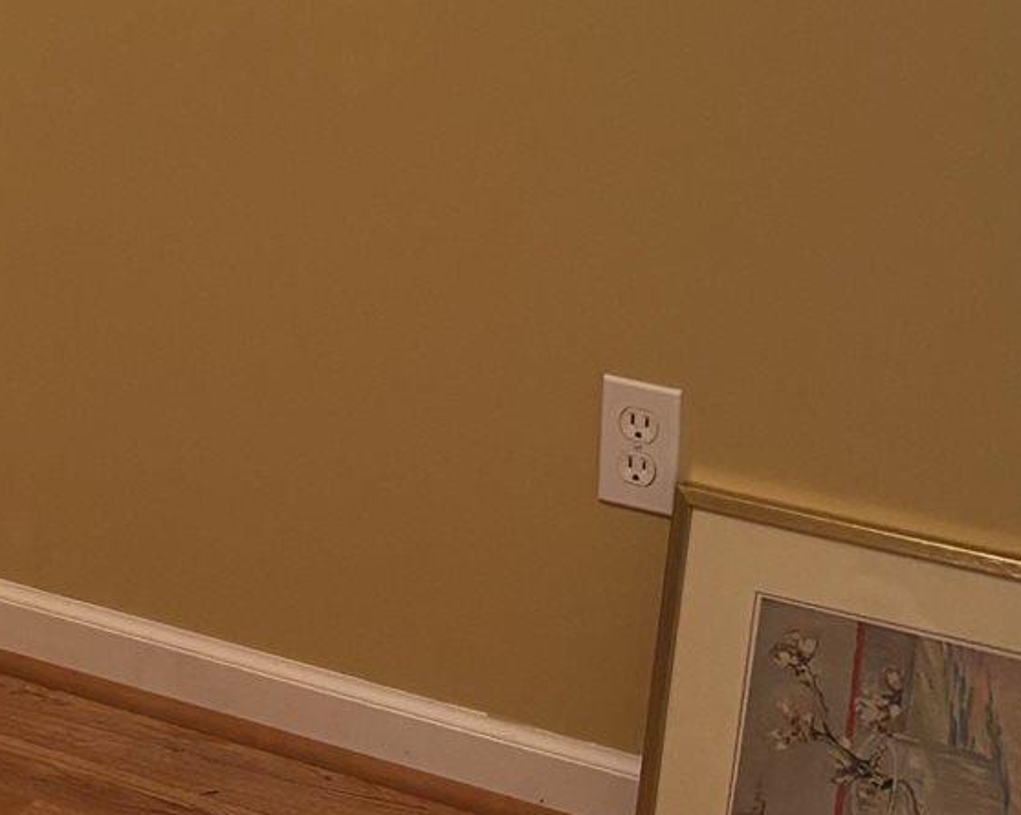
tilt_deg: -11.3
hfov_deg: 13.1
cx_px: -464
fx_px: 4228
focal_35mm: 140
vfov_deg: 10.7
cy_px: -311
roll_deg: -0.1
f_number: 1.6
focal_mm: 5.96
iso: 100
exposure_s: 1/60
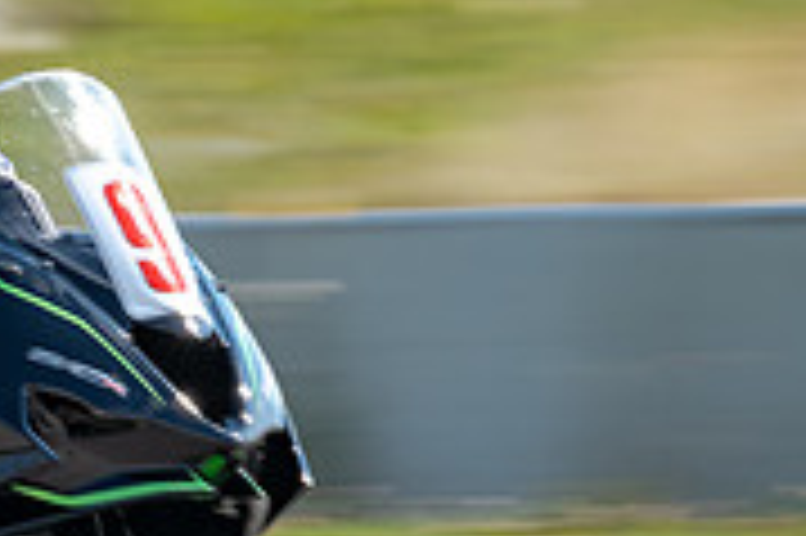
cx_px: -113
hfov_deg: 1.8
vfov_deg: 1.2
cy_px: 426
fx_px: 25410
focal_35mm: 1136
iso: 280
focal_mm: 350
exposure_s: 1/160
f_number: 16
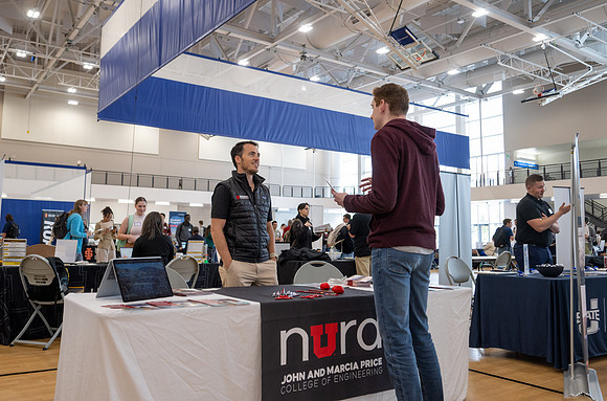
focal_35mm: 29
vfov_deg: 44.0
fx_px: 496
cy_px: 180
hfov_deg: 62.8
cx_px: 280
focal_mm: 27
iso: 800
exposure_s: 1/100
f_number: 4
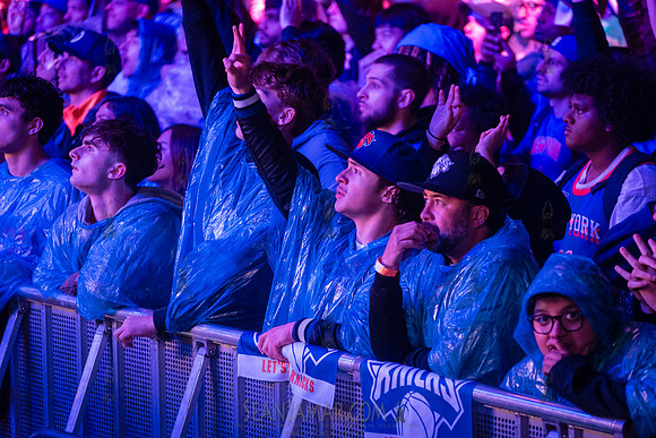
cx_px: 328
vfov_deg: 8.9
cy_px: 219
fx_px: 2825
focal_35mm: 155
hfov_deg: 13.2
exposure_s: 1/250
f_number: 4
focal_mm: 155
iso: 6400
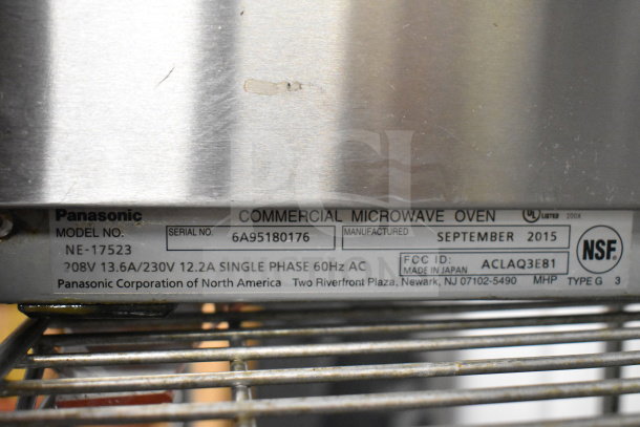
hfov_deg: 45.0
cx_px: 320
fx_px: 773
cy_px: 214
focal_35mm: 44
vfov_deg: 30.9
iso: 8000
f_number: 4.2
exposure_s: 1/50
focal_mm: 29
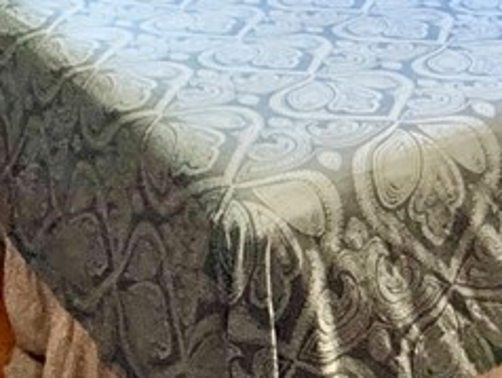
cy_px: -237
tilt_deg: -4.7
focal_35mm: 94
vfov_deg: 14.4
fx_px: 1365
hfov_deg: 20.1
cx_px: 525
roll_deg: +1.4
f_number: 2.2
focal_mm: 2.22
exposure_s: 1/60
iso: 640
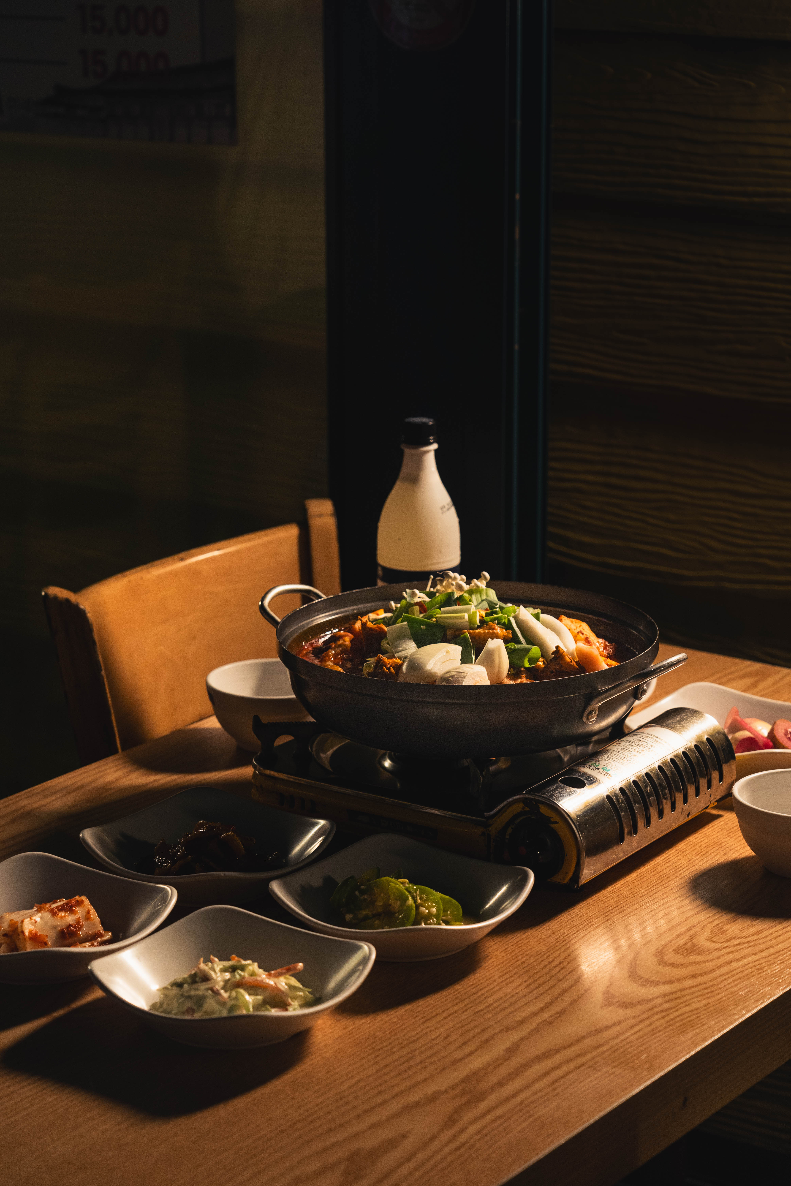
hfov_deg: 16.5
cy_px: 593
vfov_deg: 24.5
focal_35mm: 83
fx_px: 2735
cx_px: 396
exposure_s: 1/50
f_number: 5.6
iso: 1000
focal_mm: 83
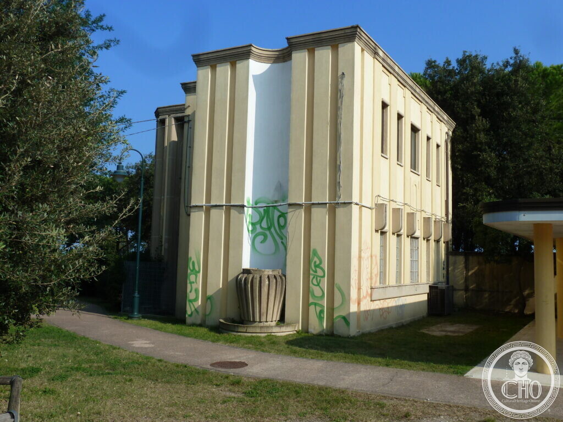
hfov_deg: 52.6
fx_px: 569
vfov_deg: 40.7
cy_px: 211
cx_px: 282
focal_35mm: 35
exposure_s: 1/500
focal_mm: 5.7
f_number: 5
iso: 80
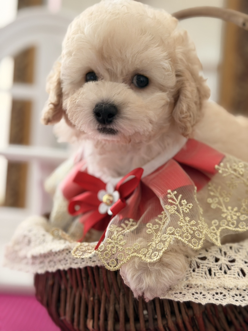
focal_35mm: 48
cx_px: 124
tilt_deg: -2.4
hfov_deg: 30.3
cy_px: 166
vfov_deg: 39.7
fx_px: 459
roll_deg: -4.0
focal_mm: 6.76
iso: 100
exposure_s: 1/60
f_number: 1.78
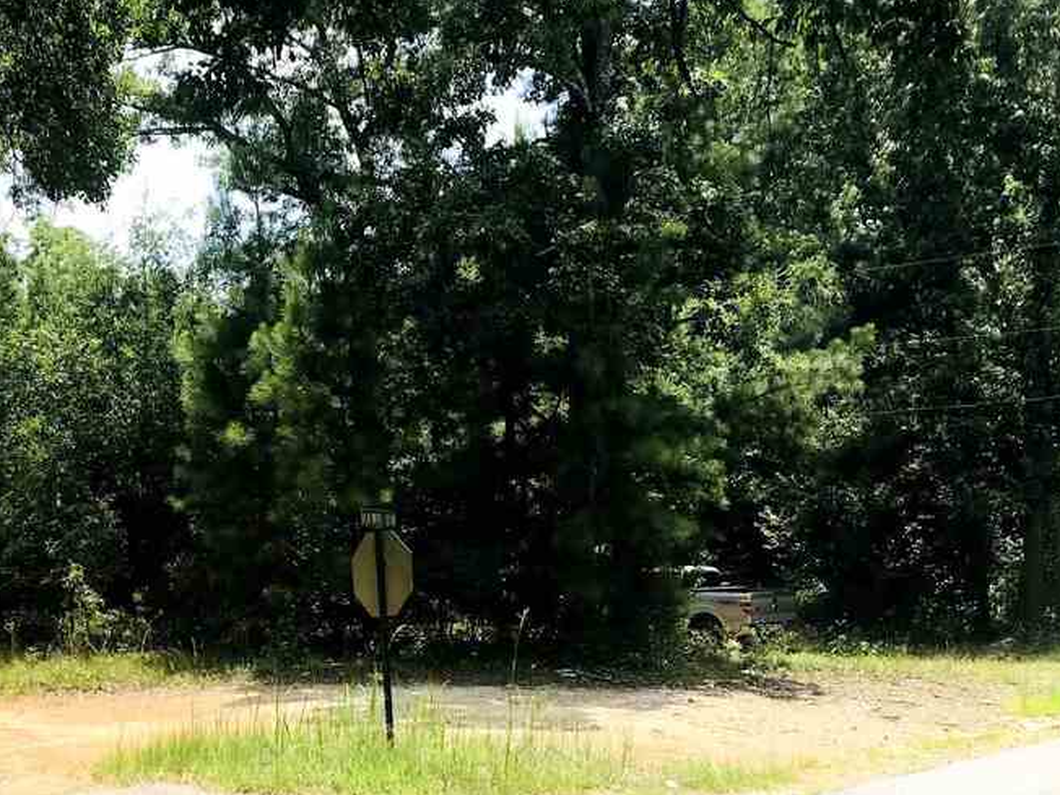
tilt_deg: +2.4
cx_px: 350
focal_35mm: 55
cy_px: 462
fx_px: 1684
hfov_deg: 34.6
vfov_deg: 26.5
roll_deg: +0.8
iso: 20
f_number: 1.8
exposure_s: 1/1076
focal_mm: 3.99
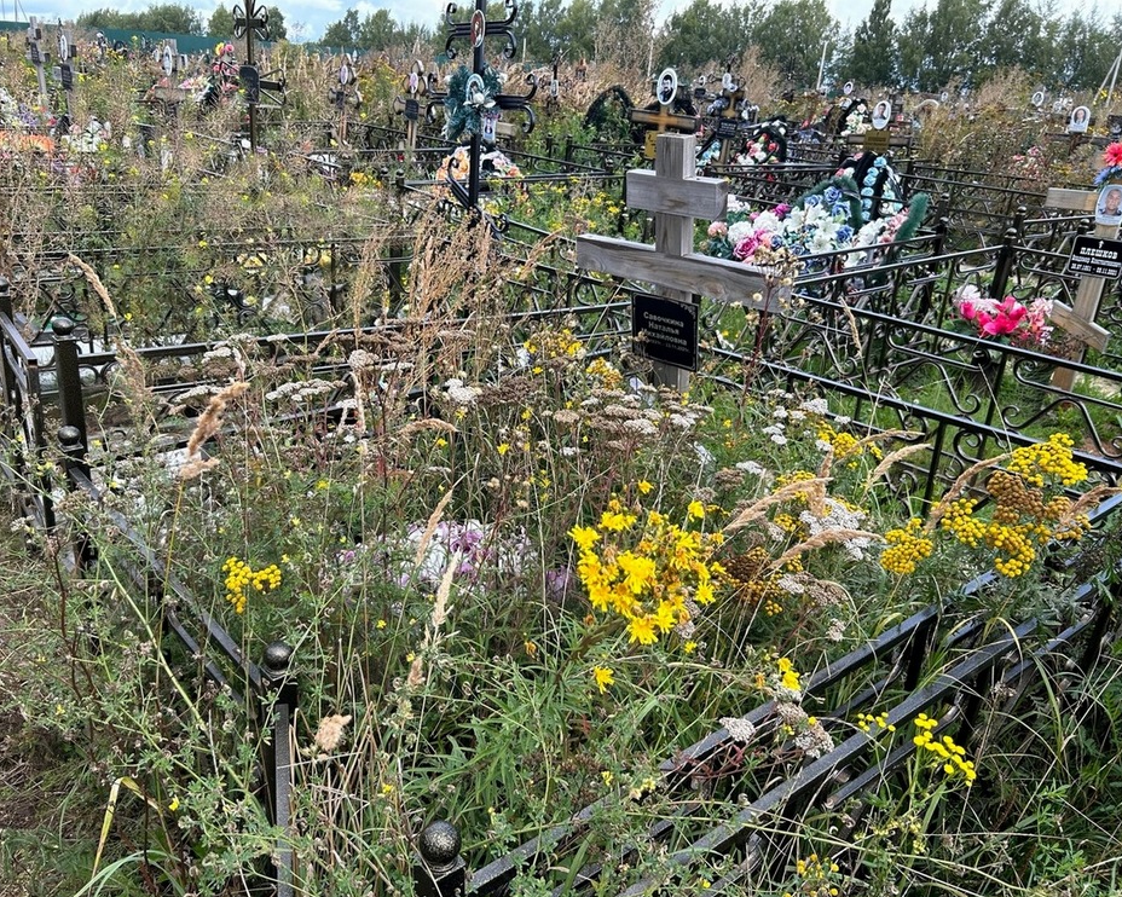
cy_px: 463
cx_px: 522
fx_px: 930
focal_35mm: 28
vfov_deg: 51.5
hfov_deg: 62.2
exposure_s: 1/791
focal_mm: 5.7
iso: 50
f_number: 1.5
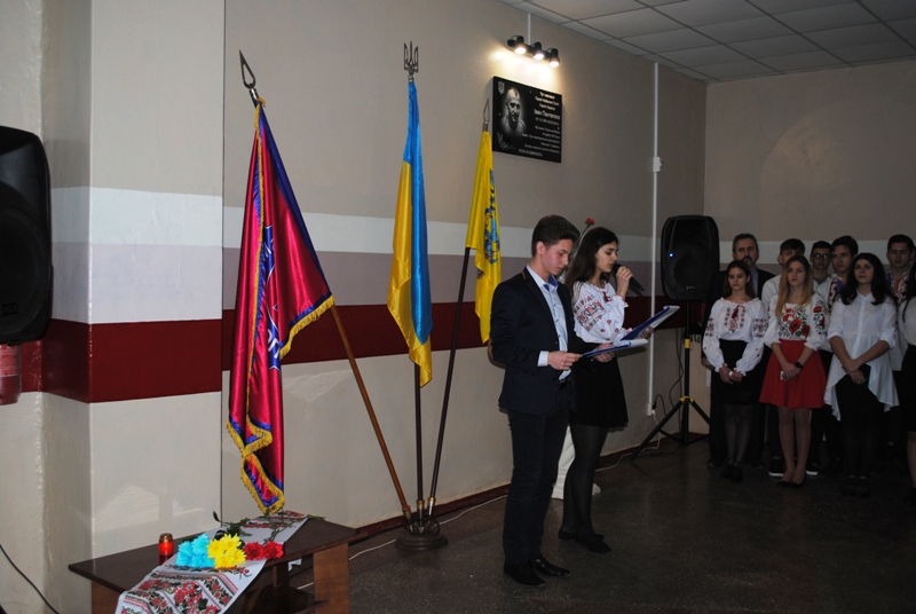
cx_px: 458
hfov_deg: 53.1
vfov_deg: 37.0
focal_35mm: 36
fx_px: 917
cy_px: 307
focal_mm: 24
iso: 200
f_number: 4
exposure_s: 1/60
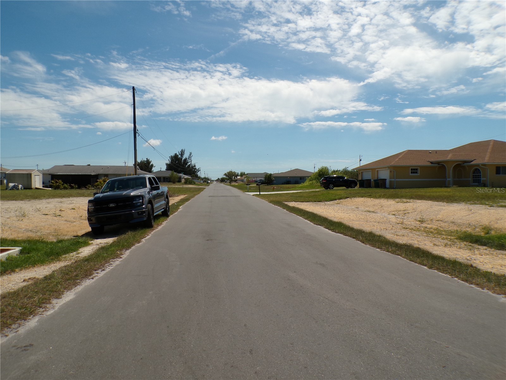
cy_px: 190
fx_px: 351
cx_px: 253
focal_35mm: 24
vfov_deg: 56.8
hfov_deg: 71.6
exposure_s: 1/900
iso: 100
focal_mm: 4.3
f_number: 5.8
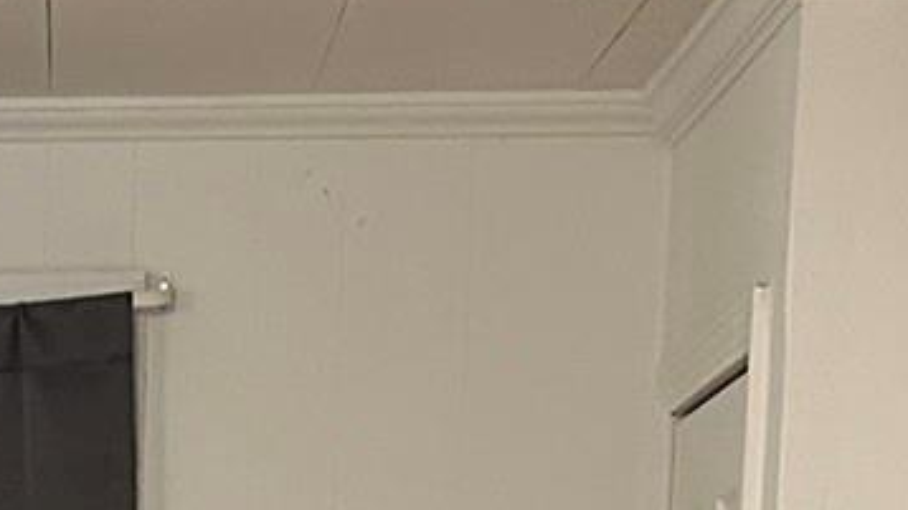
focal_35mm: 162
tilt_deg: -13.5
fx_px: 3899
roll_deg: +0.0
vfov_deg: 6.6
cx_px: -282
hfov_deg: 12.8
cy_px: 1713
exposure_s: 1/60
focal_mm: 5.7
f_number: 1.5
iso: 250
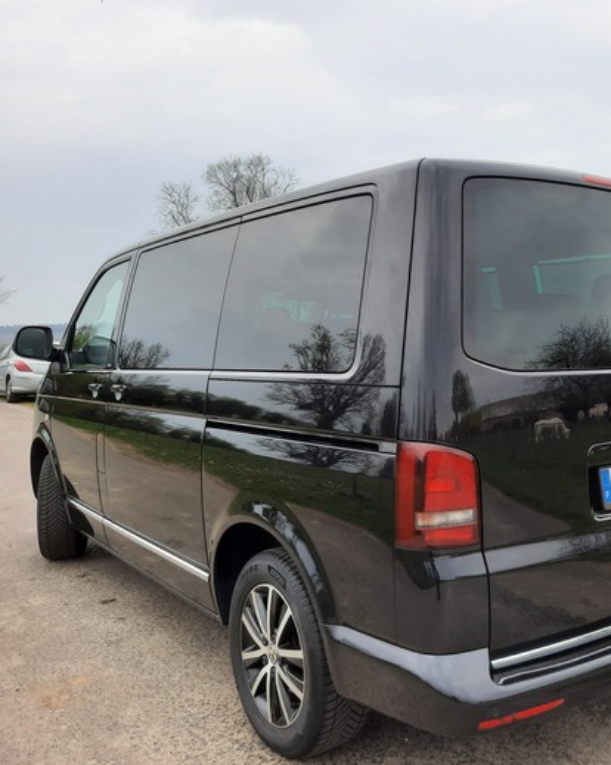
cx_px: 447
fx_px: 746
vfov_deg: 54.2
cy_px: 386
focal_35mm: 33
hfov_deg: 43.3
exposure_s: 1/351
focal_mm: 4.6
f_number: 2
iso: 32
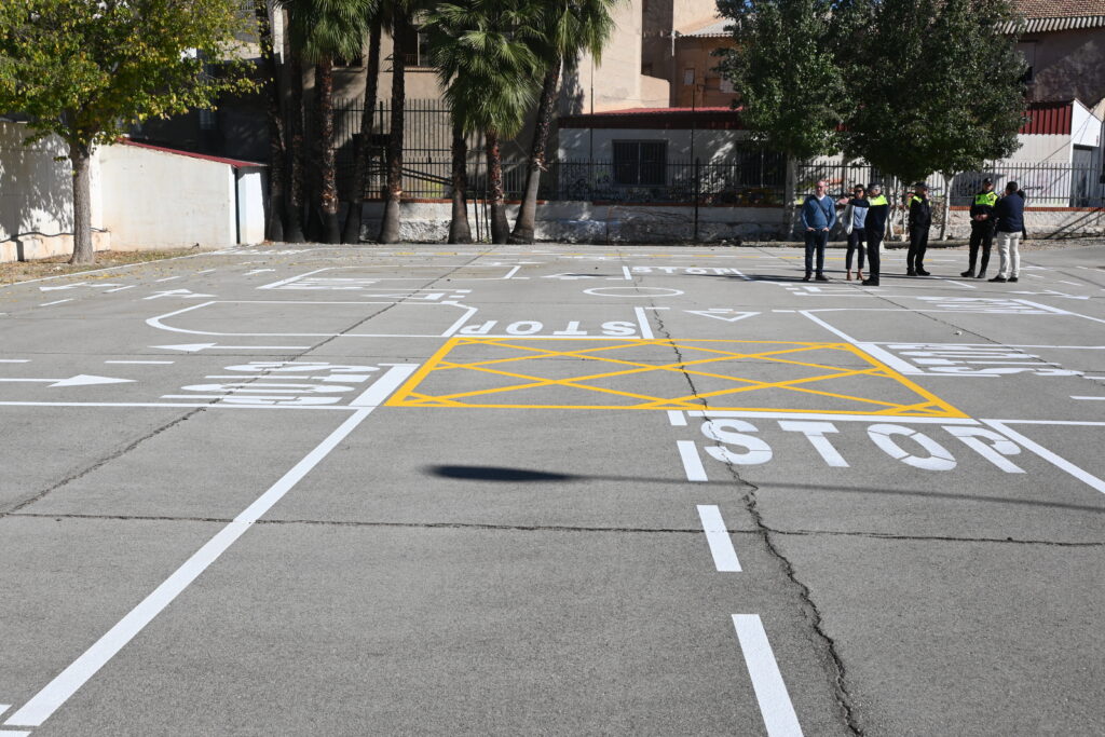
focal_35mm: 38
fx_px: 1151
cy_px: 368
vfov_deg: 35.5
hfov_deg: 51.3
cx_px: 552
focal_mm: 25
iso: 100
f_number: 8
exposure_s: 1/500
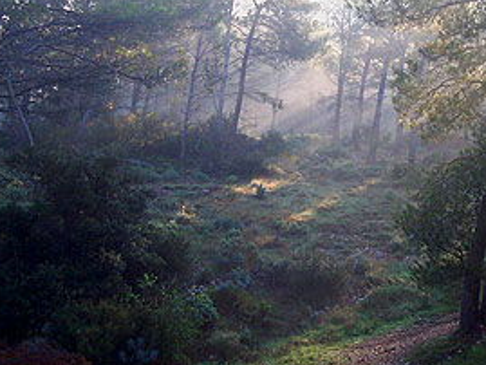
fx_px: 871
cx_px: 320
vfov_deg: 23.4
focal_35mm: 62
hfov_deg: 31.0
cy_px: 85
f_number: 2.8
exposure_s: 1/250
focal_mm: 5.6
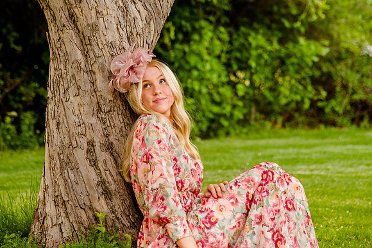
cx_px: 186
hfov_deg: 13.9
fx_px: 1524
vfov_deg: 9.3
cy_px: 61
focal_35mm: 148
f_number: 4
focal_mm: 98
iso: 800
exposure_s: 1/100
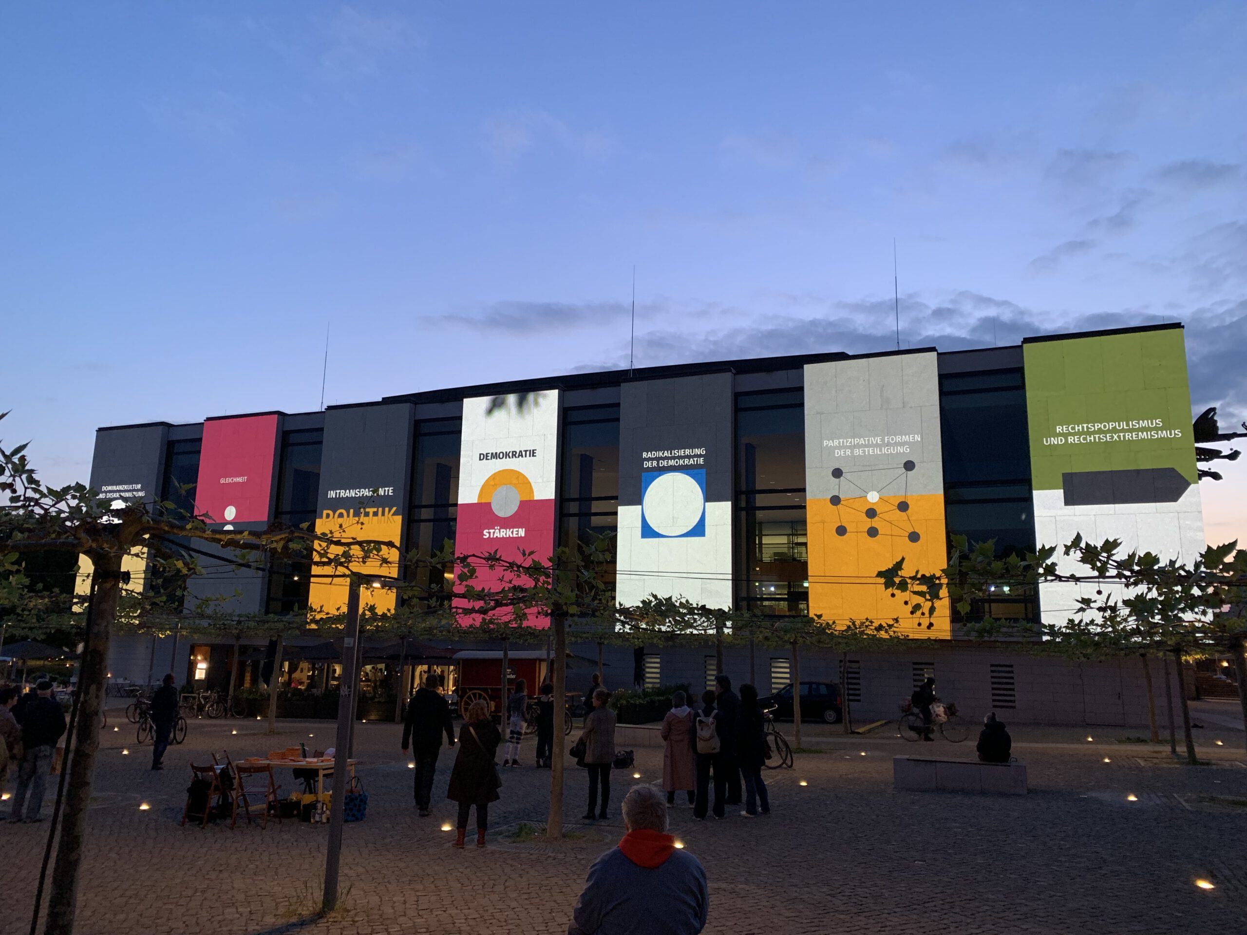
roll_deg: -0.8
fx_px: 937
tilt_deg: +11.5
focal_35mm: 26
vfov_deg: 53.1
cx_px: 624
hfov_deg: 67.3
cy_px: 468
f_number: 1.8
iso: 250
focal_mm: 4.25
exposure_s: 1/49
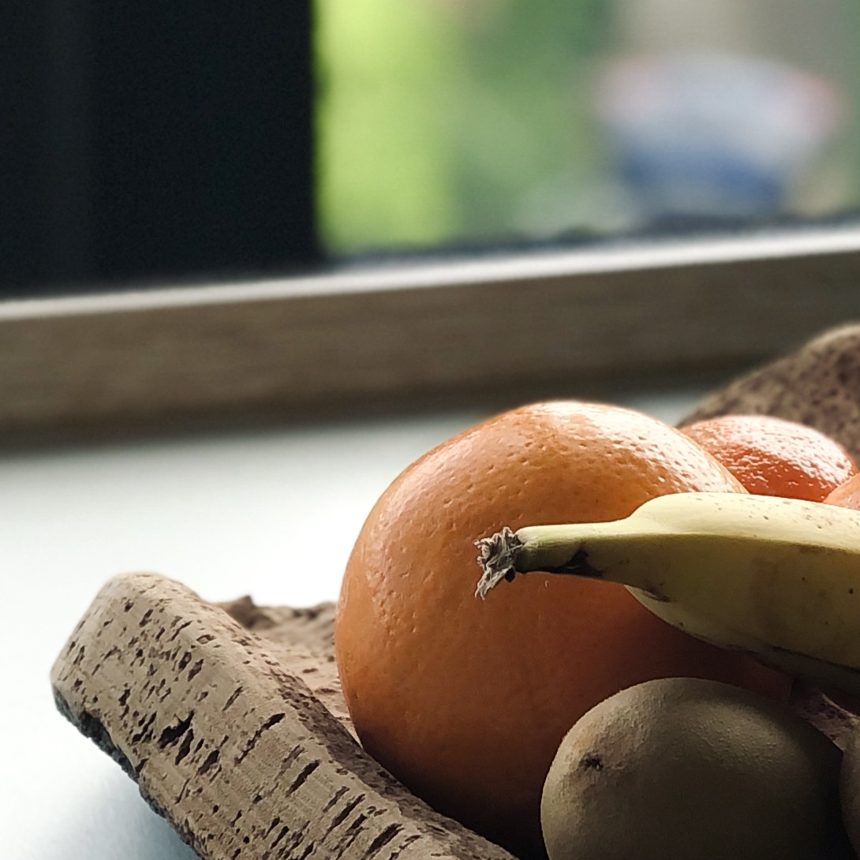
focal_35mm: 170
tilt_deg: -23.4
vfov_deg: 10.3
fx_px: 4778
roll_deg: -3.2
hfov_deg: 10.1
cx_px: 1054
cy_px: 512
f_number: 2.4
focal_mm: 6
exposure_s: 1/120
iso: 25
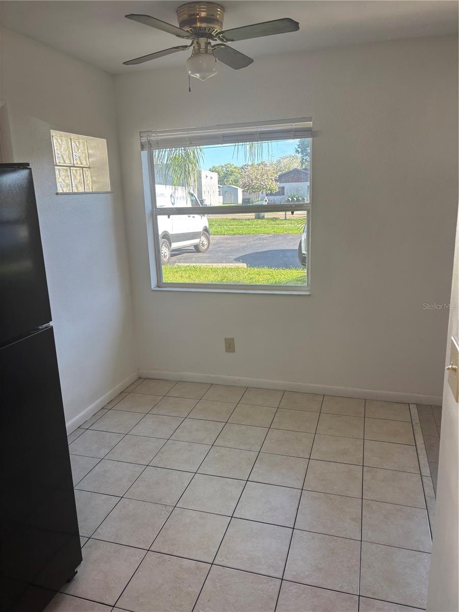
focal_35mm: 26
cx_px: 230
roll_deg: +1.4
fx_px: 460
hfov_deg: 53.1
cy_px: 306
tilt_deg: -12.7
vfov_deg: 67.3
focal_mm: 5.96
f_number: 1.6
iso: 40
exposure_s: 1/164
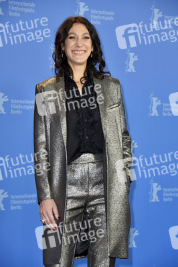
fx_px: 832
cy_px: 134
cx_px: 89
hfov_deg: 12.2
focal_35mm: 112
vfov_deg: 18.3
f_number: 5.6
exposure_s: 1/125
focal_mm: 112
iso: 800
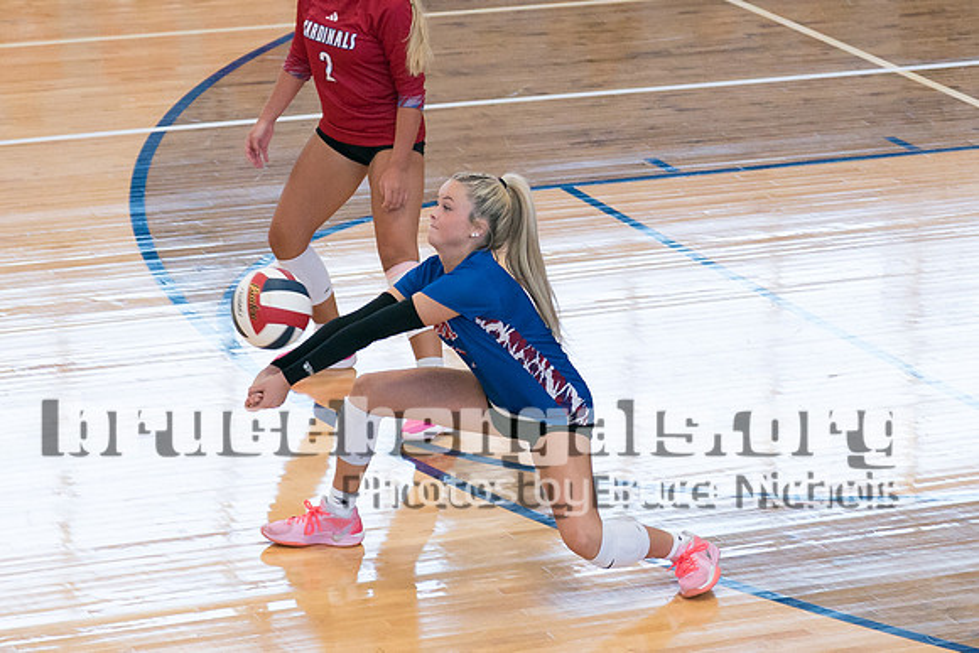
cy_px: 242
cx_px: 565
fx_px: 4501
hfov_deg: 12.4
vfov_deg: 8.3
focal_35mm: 165
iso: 2000
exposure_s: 1/1250
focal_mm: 70
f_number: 2.8
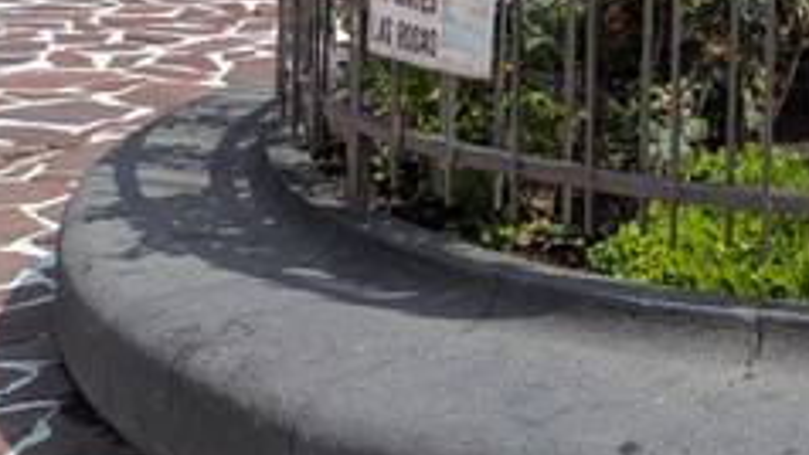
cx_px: 1125
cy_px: -272
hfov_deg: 23.0
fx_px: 1695
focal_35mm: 79
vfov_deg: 14.1
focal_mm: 4.53
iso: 30
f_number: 1.7
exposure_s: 1/1479
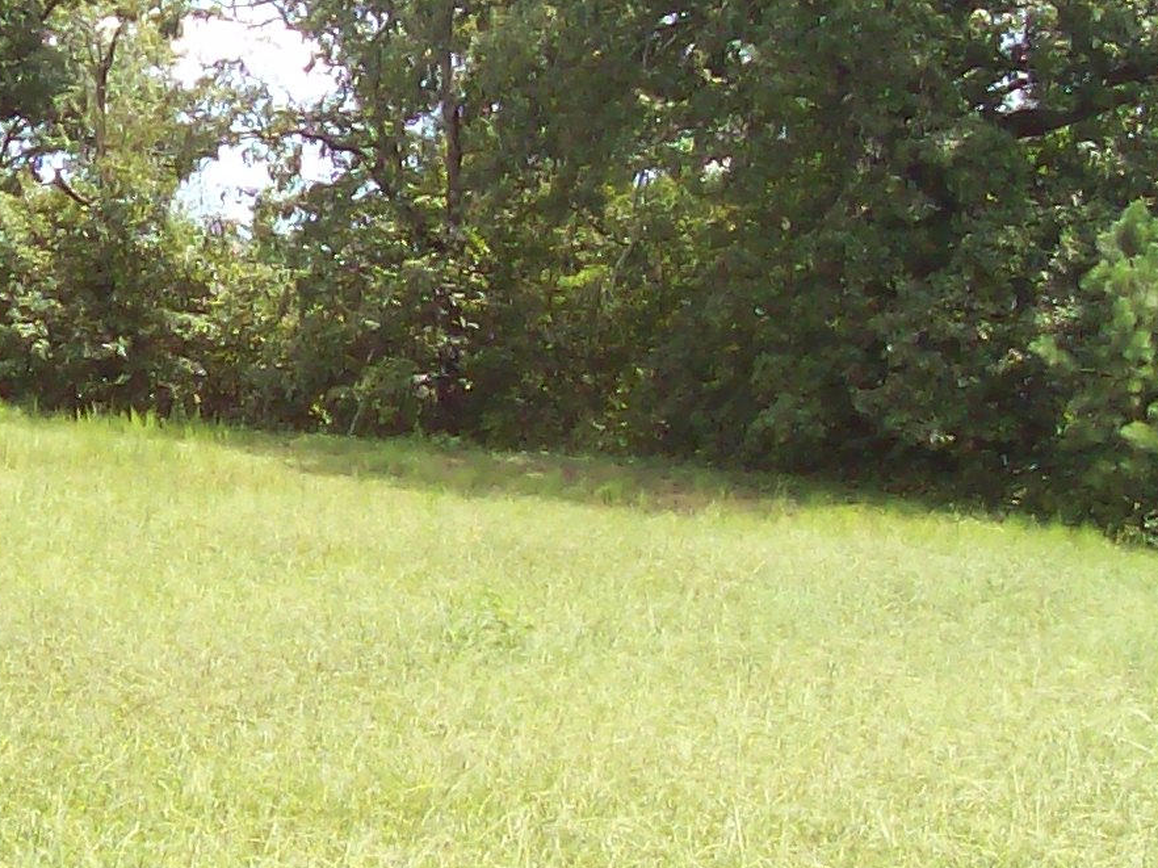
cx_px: -54
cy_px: 457
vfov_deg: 14.1
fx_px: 3512
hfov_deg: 18.2
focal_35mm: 105
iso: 80
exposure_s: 1/450
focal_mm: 6
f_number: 2.7
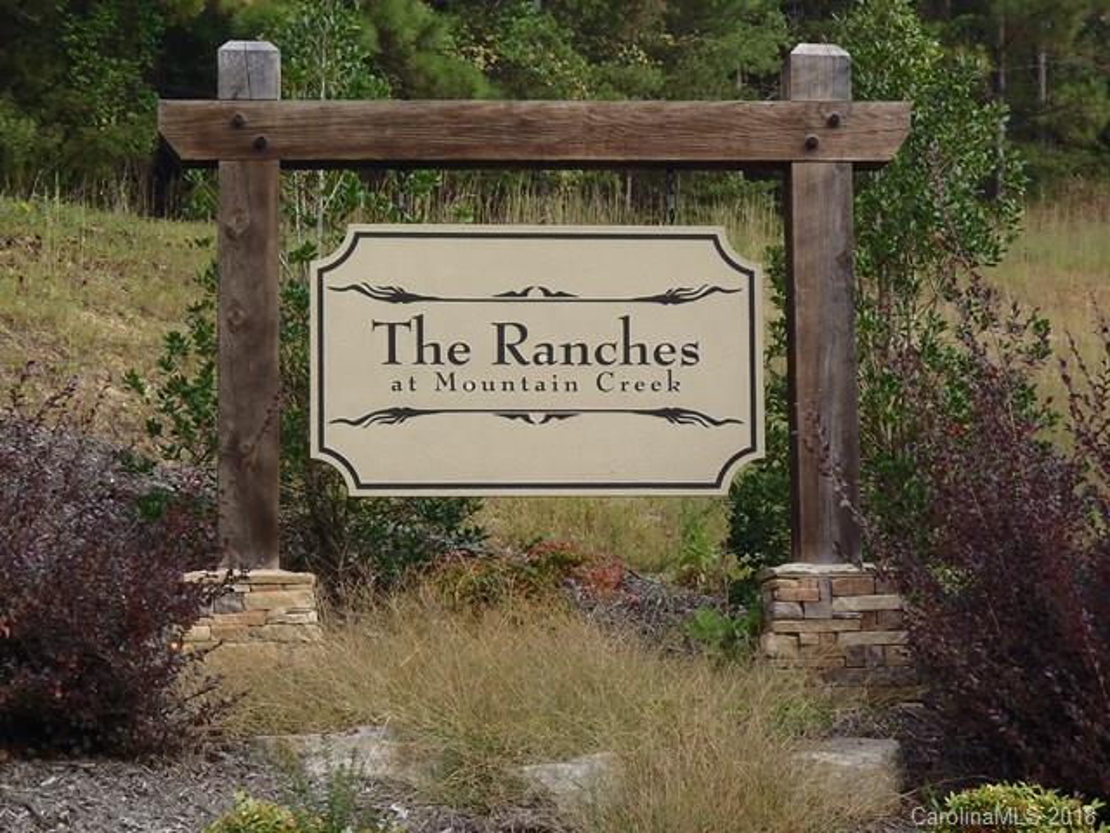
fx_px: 3271
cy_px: 416
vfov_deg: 14.5
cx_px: 555
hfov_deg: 19.3
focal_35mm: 102
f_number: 5.1
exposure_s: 1/100
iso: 100
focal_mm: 18.2
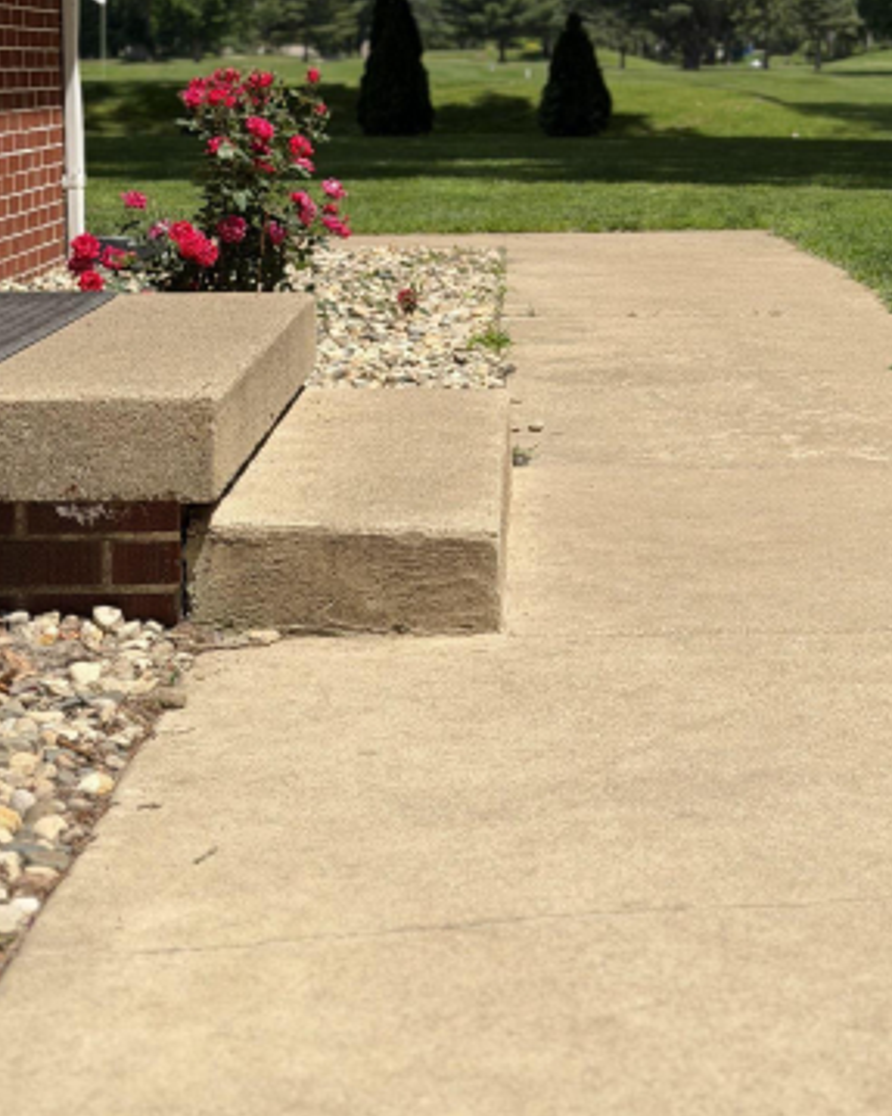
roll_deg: -0.7
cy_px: 238
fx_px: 2872
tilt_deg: -3.7
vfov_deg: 21.7
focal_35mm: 87
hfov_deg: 17.6
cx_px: 650
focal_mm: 6.76
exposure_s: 1/5587
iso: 64
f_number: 1.78
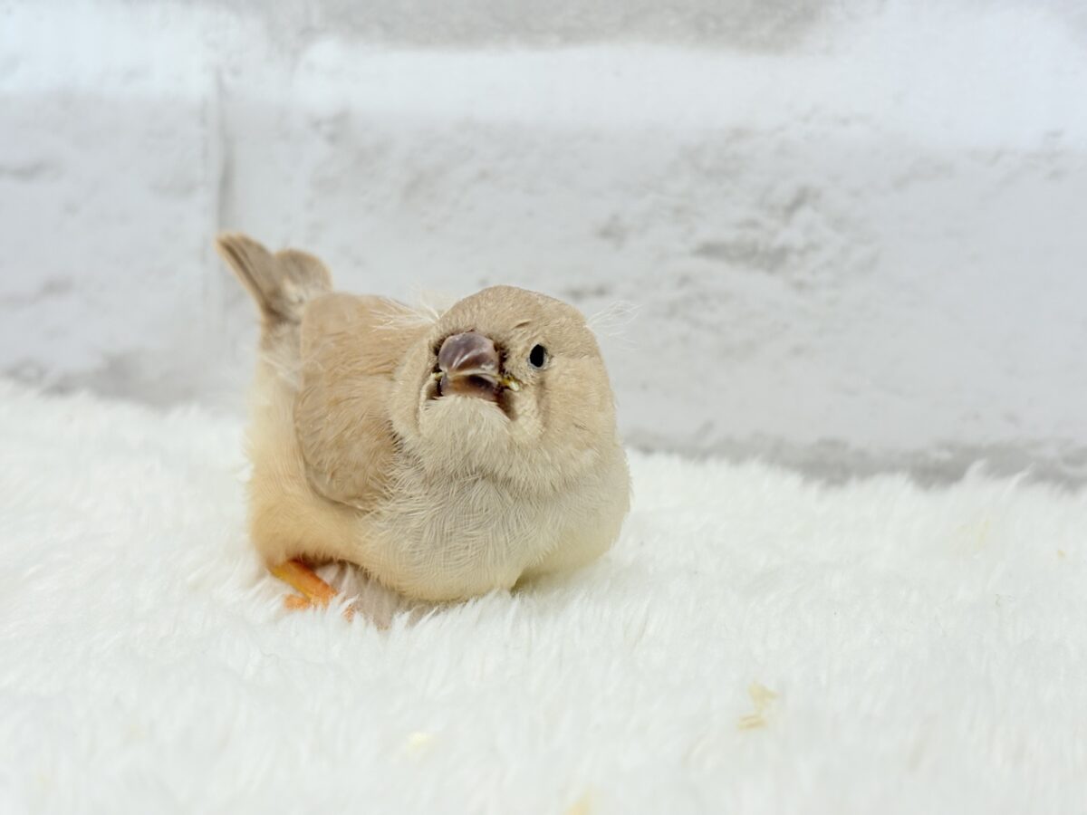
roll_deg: -2.1
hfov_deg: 36.8
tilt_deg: -13.2
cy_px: 408
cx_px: 544
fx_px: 1633
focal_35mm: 52
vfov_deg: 28.0
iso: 50
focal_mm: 5.96
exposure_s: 1/100
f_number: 1.6
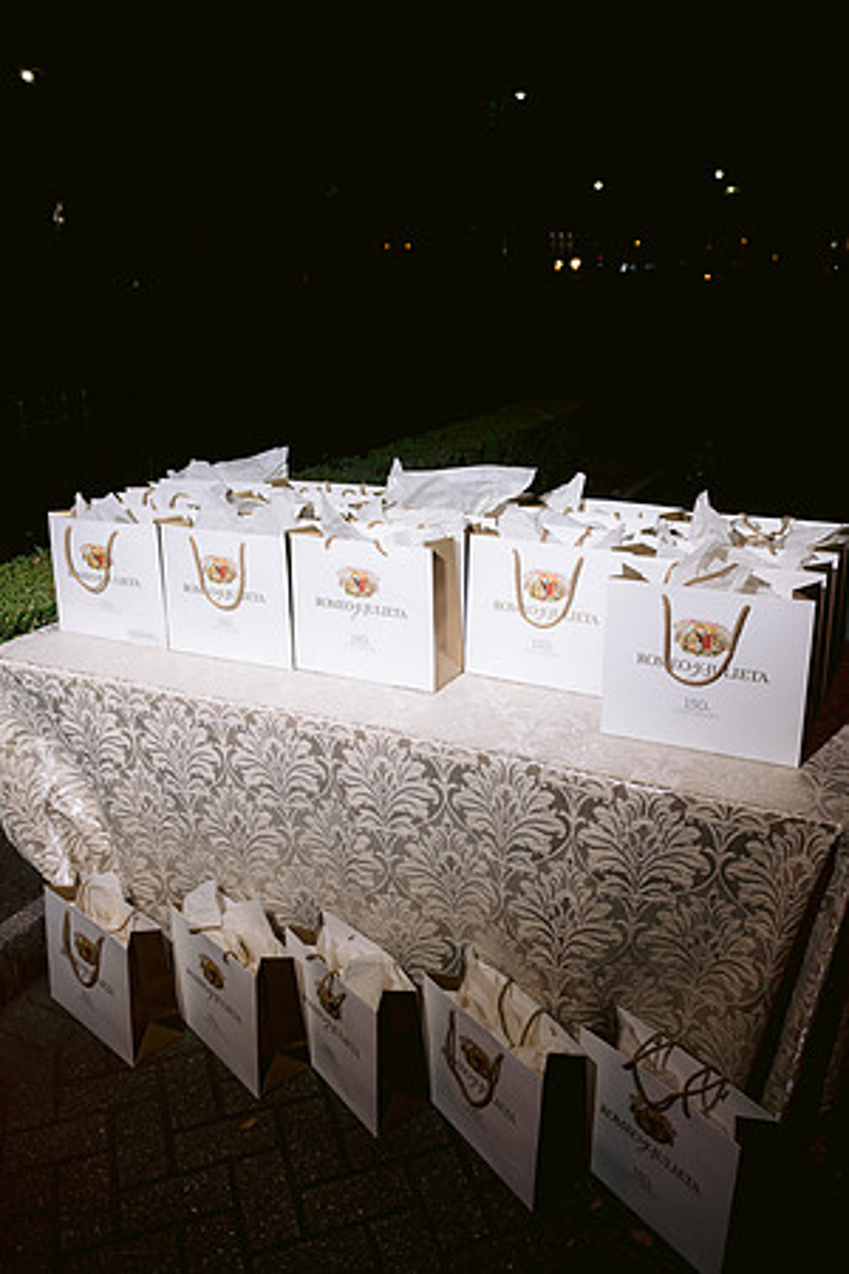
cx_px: 424
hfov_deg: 46.4
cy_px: 637
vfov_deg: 65.5
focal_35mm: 28
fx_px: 990
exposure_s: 1/125
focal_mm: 28
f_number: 4
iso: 800
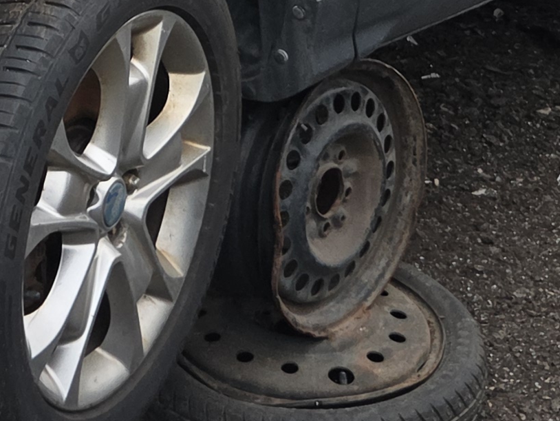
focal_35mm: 113
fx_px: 1829
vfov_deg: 12.5
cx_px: 43
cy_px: -208
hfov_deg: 17.1
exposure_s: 1/120
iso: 200
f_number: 1.8
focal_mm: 5.4
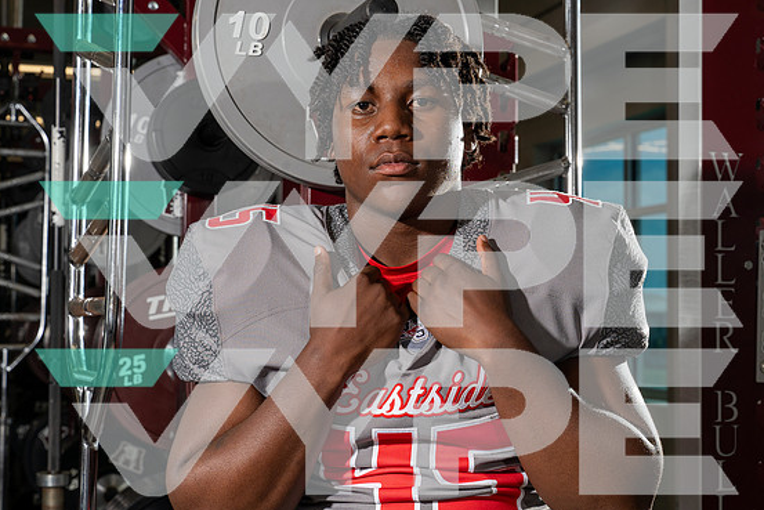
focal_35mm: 64
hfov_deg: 31.4
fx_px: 1358
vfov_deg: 21.3
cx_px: 391
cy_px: 255
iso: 320
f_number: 8
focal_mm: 61
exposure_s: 1/250
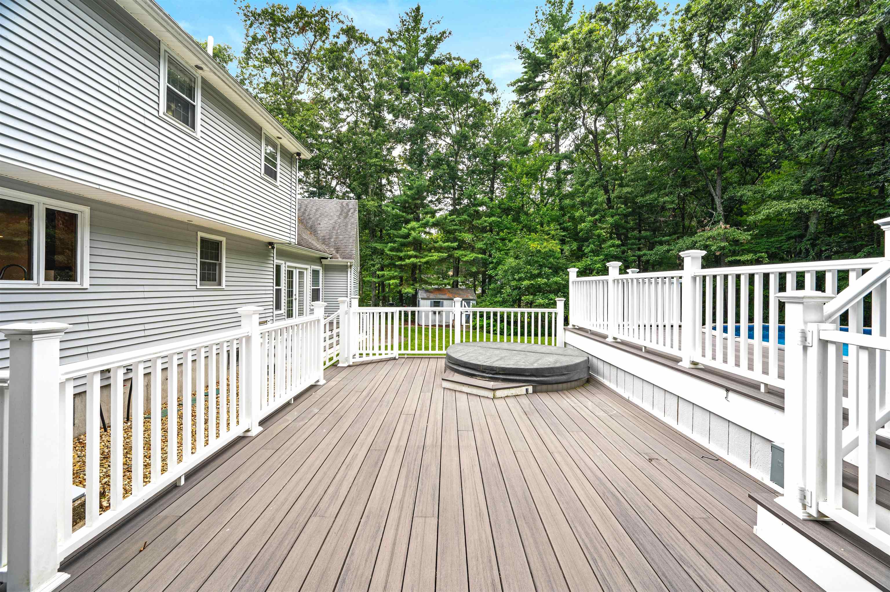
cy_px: 296
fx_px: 346
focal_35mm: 14
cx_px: 445
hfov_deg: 104.3
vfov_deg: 81.1
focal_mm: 14
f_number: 7.1
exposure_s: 1/13
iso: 250
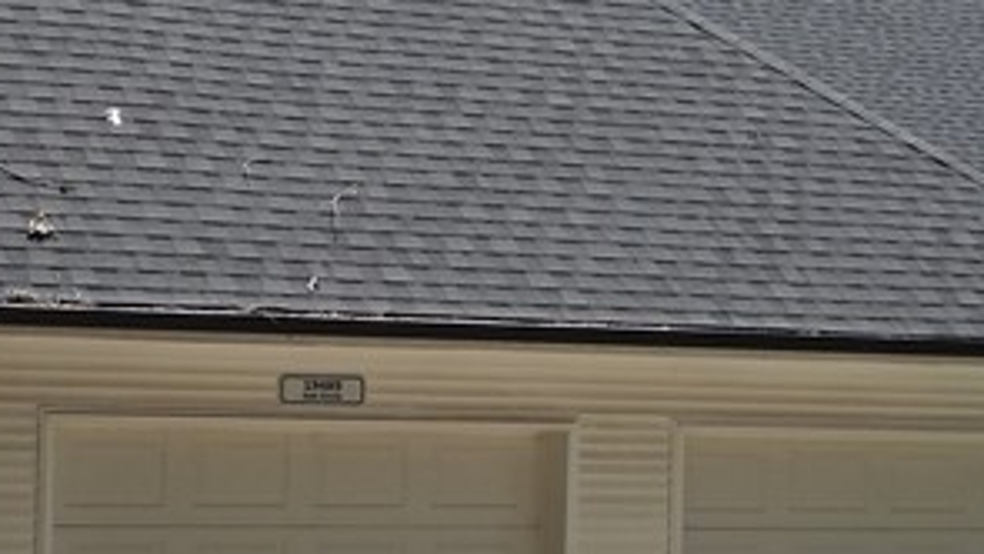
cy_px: 354
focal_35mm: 121
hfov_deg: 17.7
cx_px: 597
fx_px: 3157
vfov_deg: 10.0
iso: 100
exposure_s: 1/1250
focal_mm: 5.8
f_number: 3.2
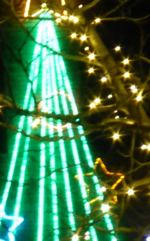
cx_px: -5
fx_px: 3426
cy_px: 313
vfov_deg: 4.0
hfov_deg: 2.5
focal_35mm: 523
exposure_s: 1/8
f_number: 5.4
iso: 800
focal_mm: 21.8
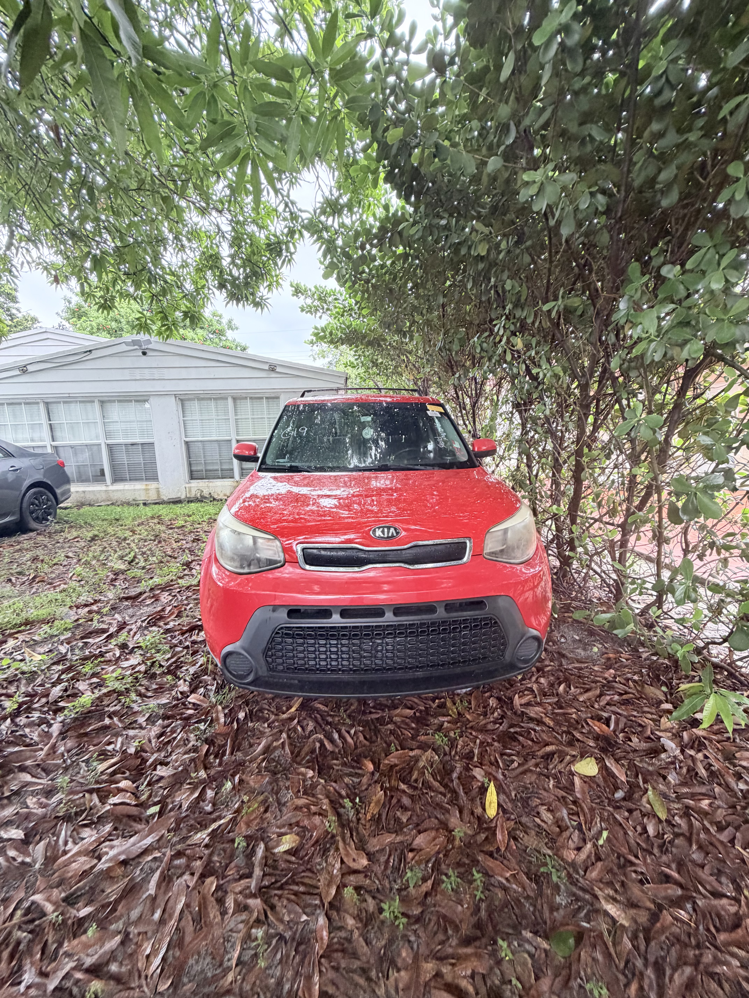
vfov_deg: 102.1
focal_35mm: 14
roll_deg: +3.0
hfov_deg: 85.7
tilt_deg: -8.6
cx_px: 374
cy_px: 499
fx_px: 404
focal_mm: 2.22
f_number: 2.2
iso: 250
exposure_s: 1/121
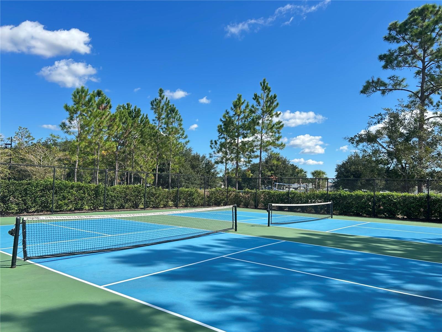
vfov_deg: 53.1
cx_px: 221
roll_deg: +0.2
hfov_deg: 67.3
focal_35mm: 26
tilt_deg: +4.5
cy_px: 166
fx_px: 332
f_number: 1.5
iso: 50
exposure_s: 1/1553
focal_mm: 5.7
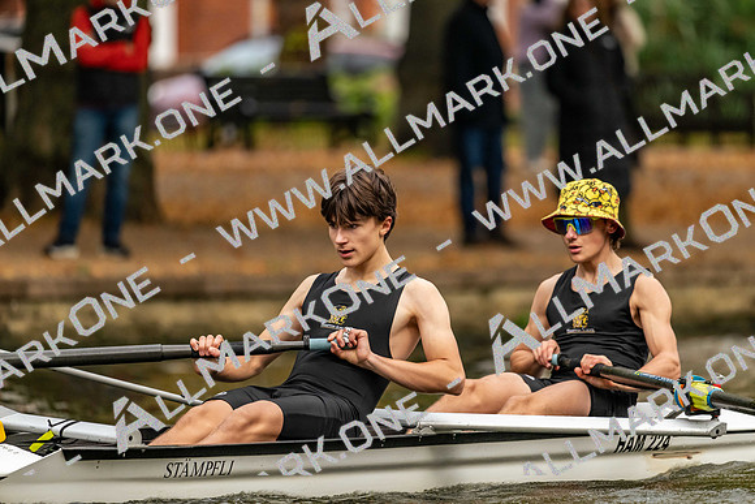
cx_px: 378
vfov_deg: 3.4
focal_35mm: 400
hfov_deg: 5.2
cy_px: 252
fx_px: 8390
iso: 2500
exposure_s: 1/2500
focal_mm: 400
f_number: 4.5
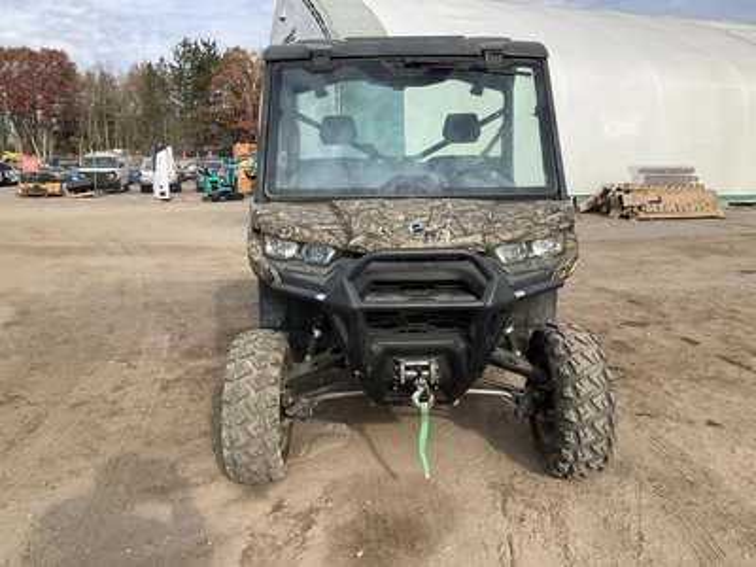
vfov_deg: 48.2
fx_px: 633
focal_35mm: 29
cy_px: 284
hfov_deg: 61.7
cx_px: 378
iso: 25
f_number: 1.8
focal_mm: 3
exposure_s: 1/1055
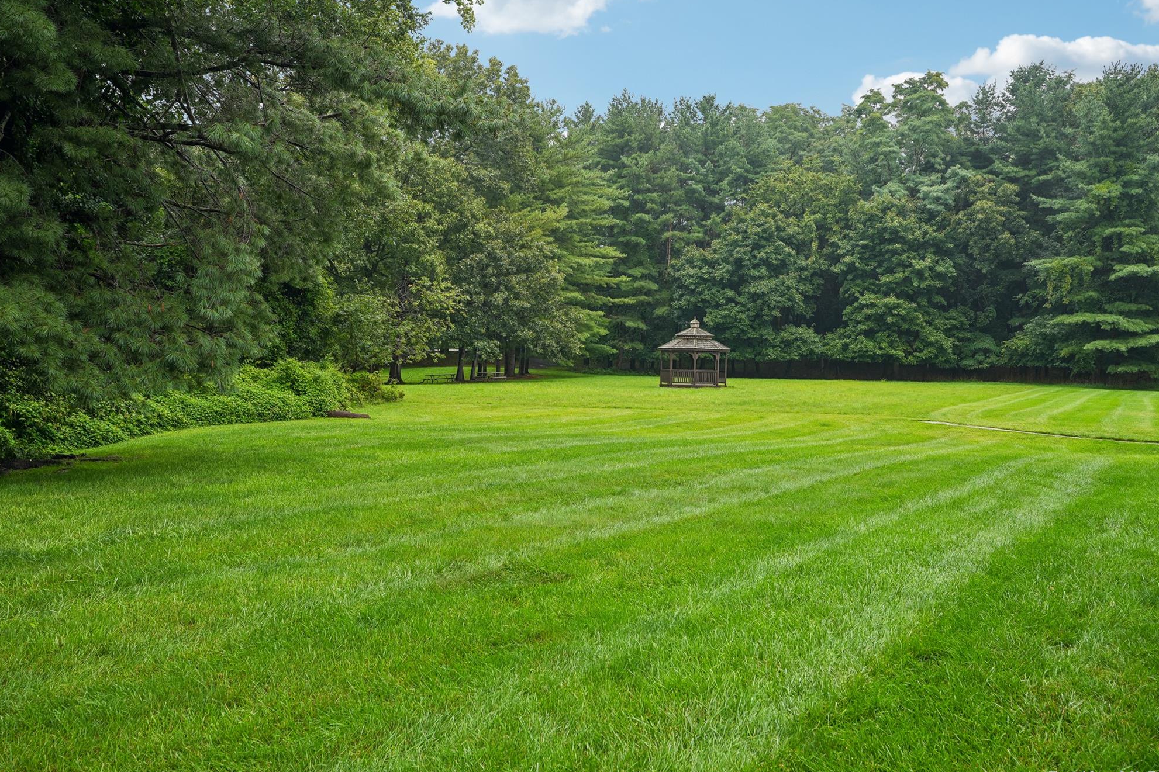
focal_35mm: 32
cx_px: 567
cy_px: 393
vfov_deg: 41.7
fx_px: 1015
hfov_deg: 59.5
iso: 100
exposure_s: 1/40
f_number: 8
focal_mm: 30.5
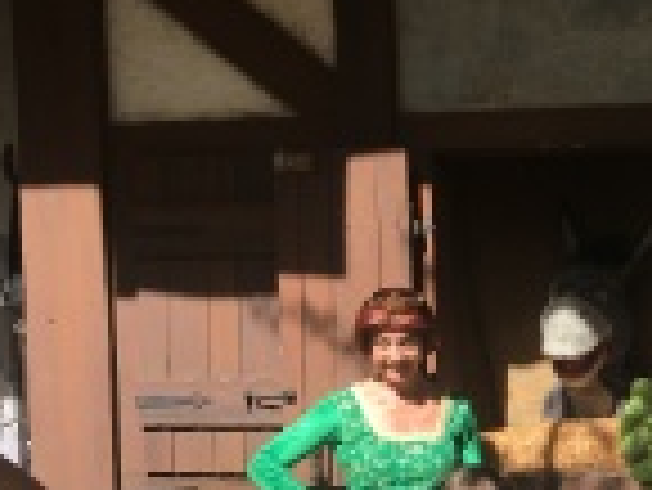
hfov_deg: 25.0
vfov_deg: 20.0
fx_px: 1376
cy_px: 387
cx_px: 692
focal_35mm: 73
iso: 25
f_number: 2.2
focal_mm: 4.15
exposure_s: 1/785
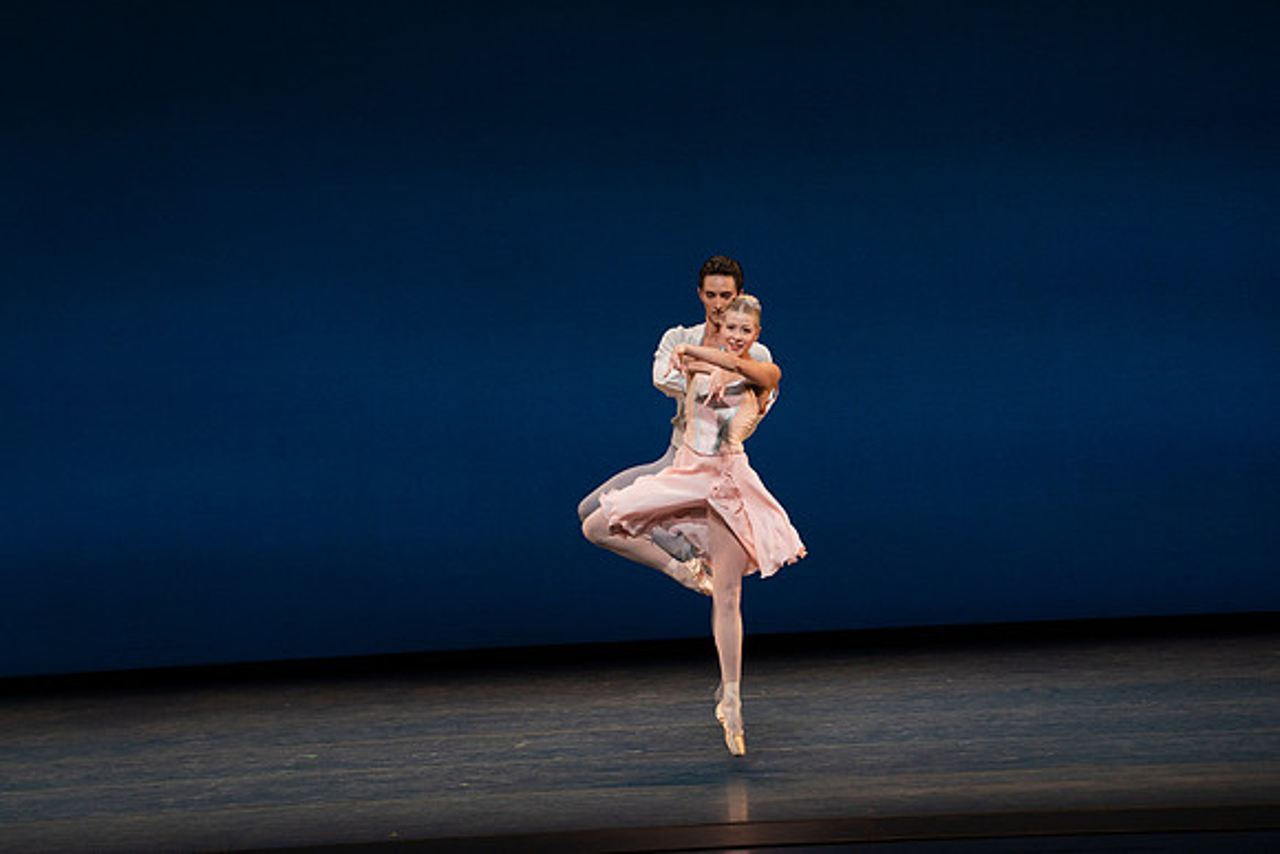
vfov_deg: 8.2
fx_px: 5939
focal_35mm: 167
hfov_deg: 12.3
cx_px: 640
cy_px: 427
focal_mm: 167
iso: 3200
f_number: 8
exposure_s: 1/500
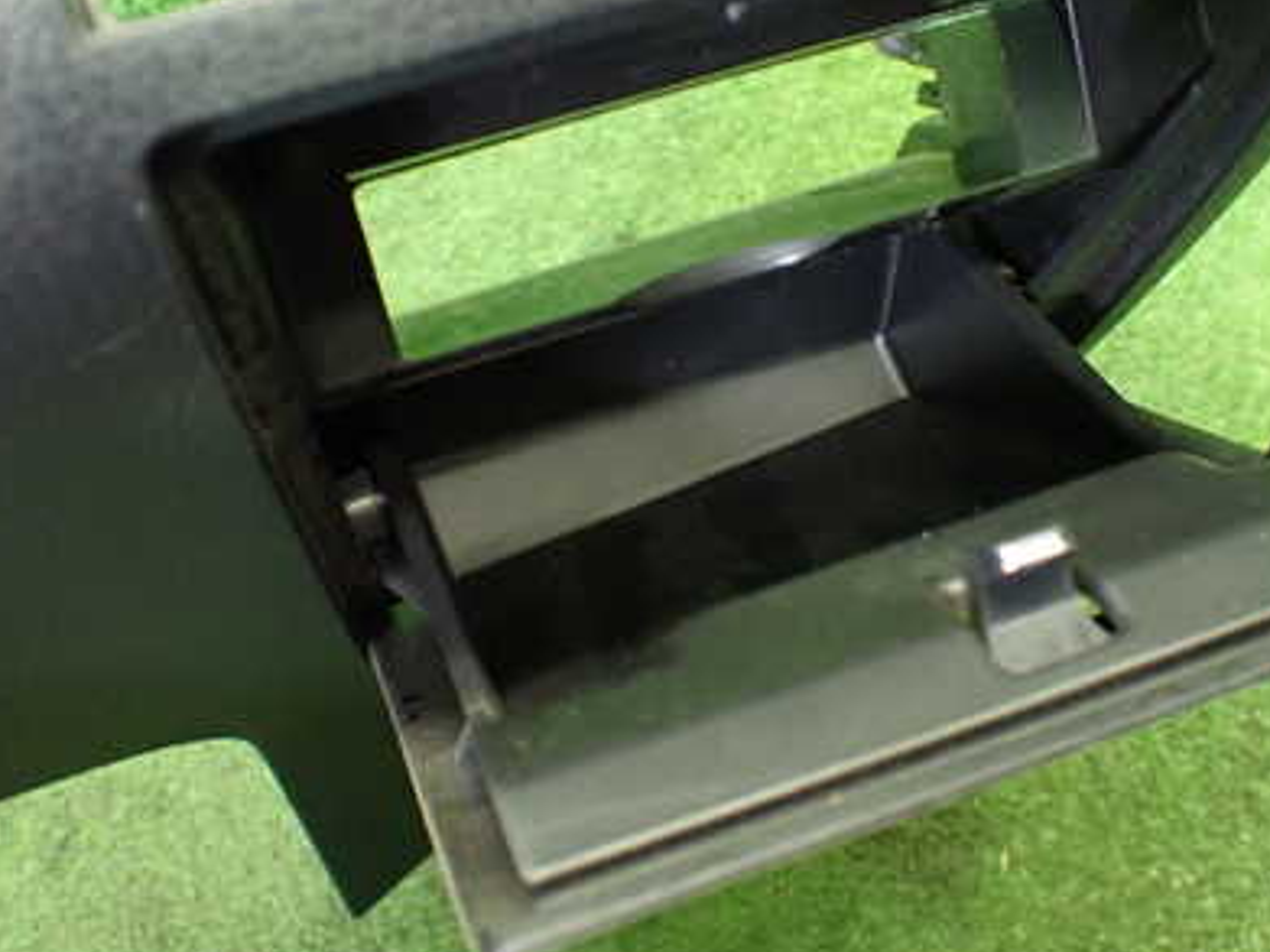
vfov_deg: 31.4
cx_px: 780
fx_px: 1687
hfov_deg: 41.0
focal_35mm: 46
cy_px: 354
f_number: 2.3
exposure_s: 1/40
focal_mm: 5.4
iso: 800
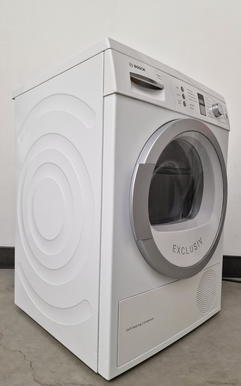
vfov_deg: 72.5
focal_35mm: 25
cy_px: 197
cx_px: 117
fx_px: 263
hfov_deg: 49.3
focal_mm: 6.4
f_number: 1.8
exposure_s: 1/180
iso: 64
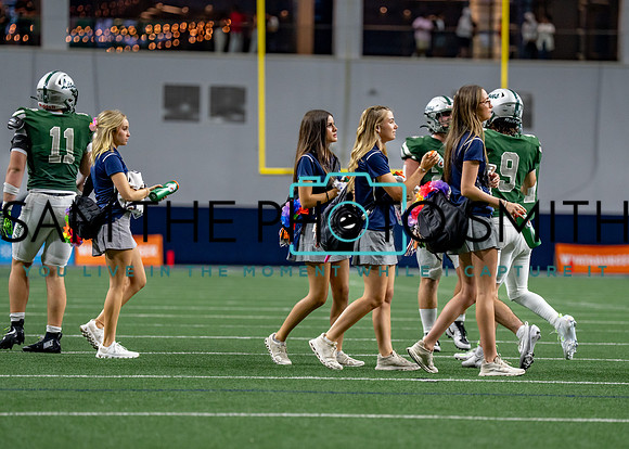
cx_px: 358
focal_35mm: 216
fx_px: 3860
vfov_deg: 6.7
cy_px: 264
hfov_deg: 9.3
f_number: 2.8
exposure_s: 1/1000
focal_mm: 154
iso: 1600
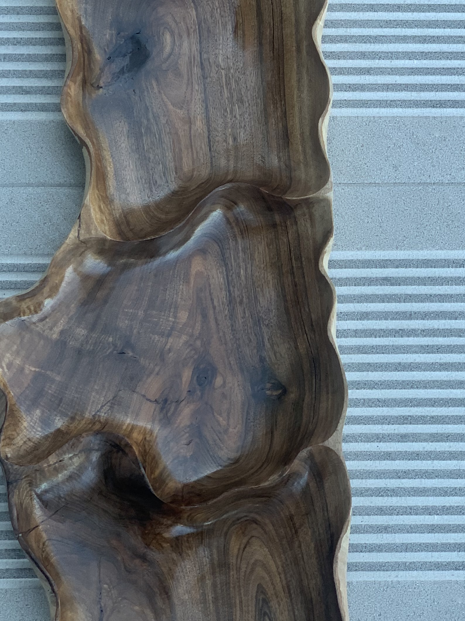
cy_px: 119
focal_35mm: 99
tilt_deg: -74.9
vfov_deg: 19.6
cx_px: 204
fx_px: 1774
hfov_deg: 14.9
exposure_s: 1/122
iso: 50
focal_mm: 6
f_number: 2.4
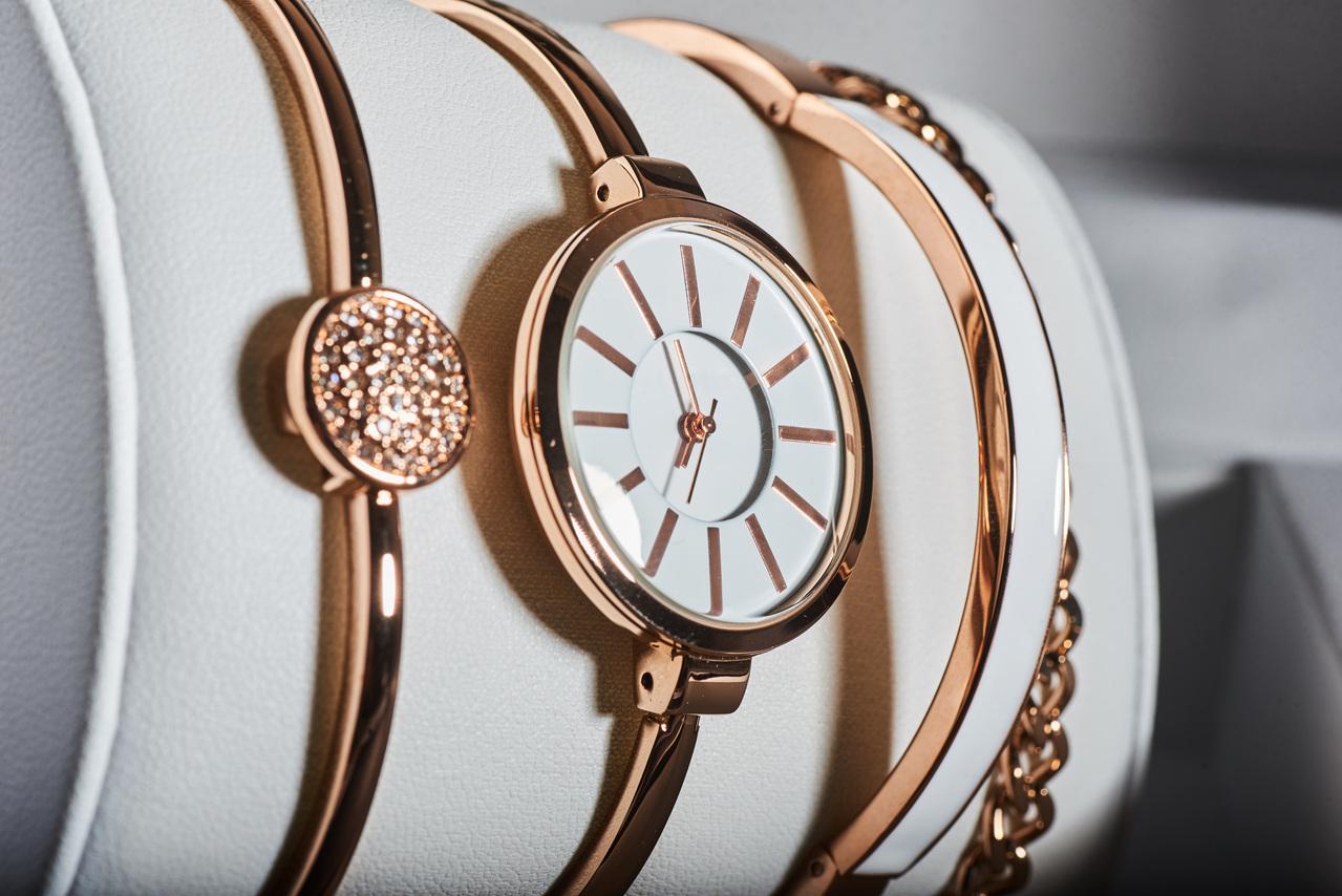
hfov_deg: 22.6
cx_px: 671
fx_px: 3356
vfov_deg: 15.2
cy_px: 448
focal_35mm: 90
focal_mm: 90
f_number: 22
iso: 50
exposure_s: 1/200
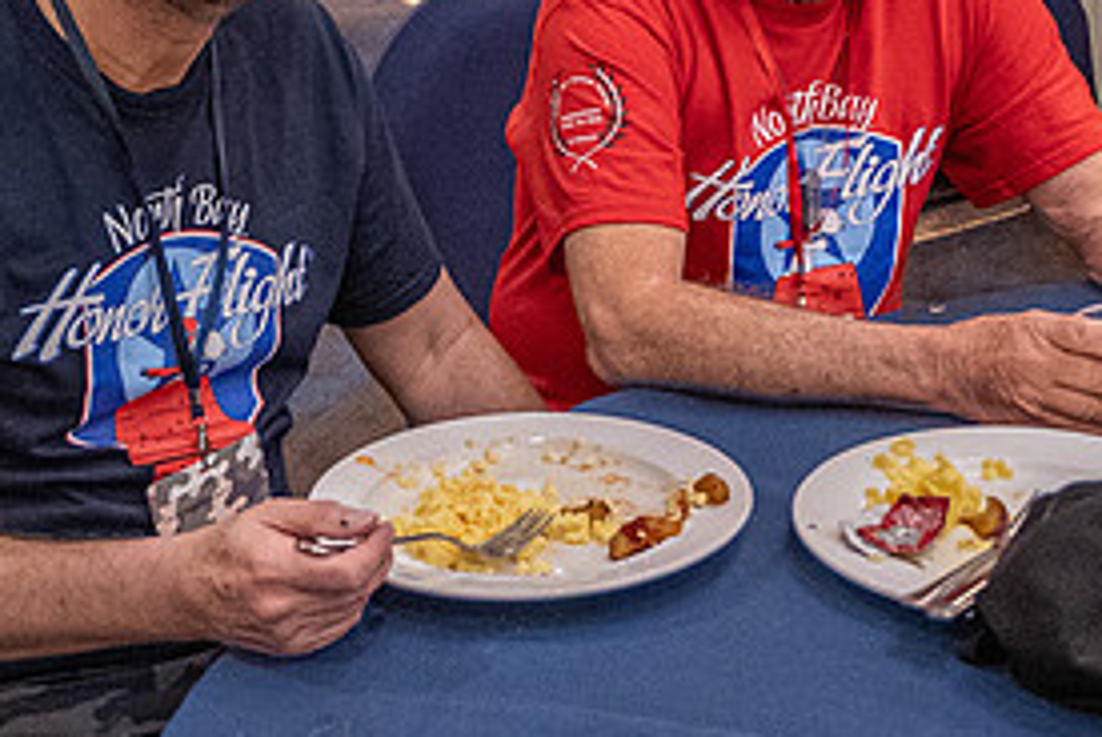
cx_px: 439
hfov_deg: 27.3
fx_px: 2268
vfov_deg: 18.3
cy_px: 136
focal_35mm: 74
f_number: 2.8
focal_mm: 16
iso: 2800
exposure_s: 1/125
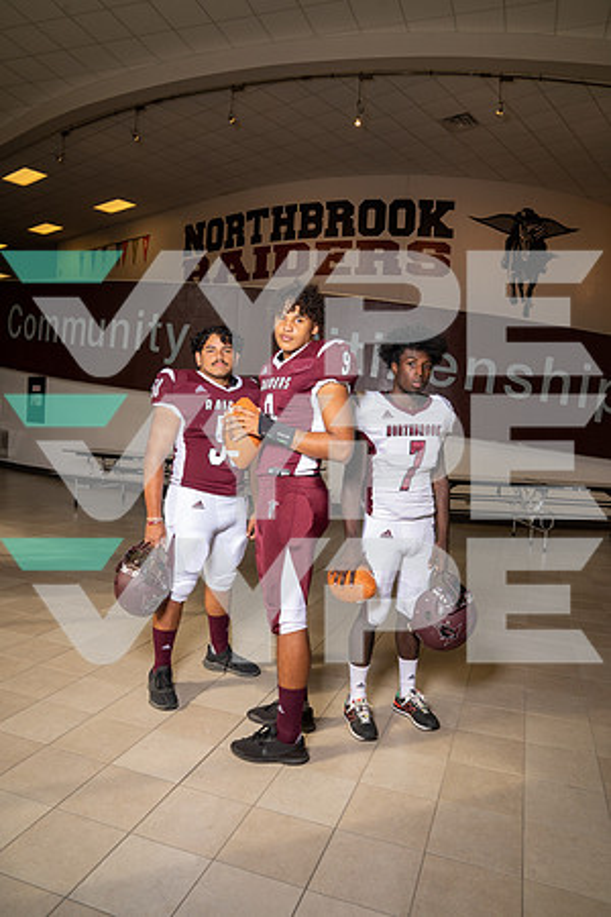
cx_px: 306
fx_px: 611
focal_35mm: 24
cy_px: 458
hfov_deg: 53.1
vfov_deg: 73.7
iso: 800
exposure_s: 1/250
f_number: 8
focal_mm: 24
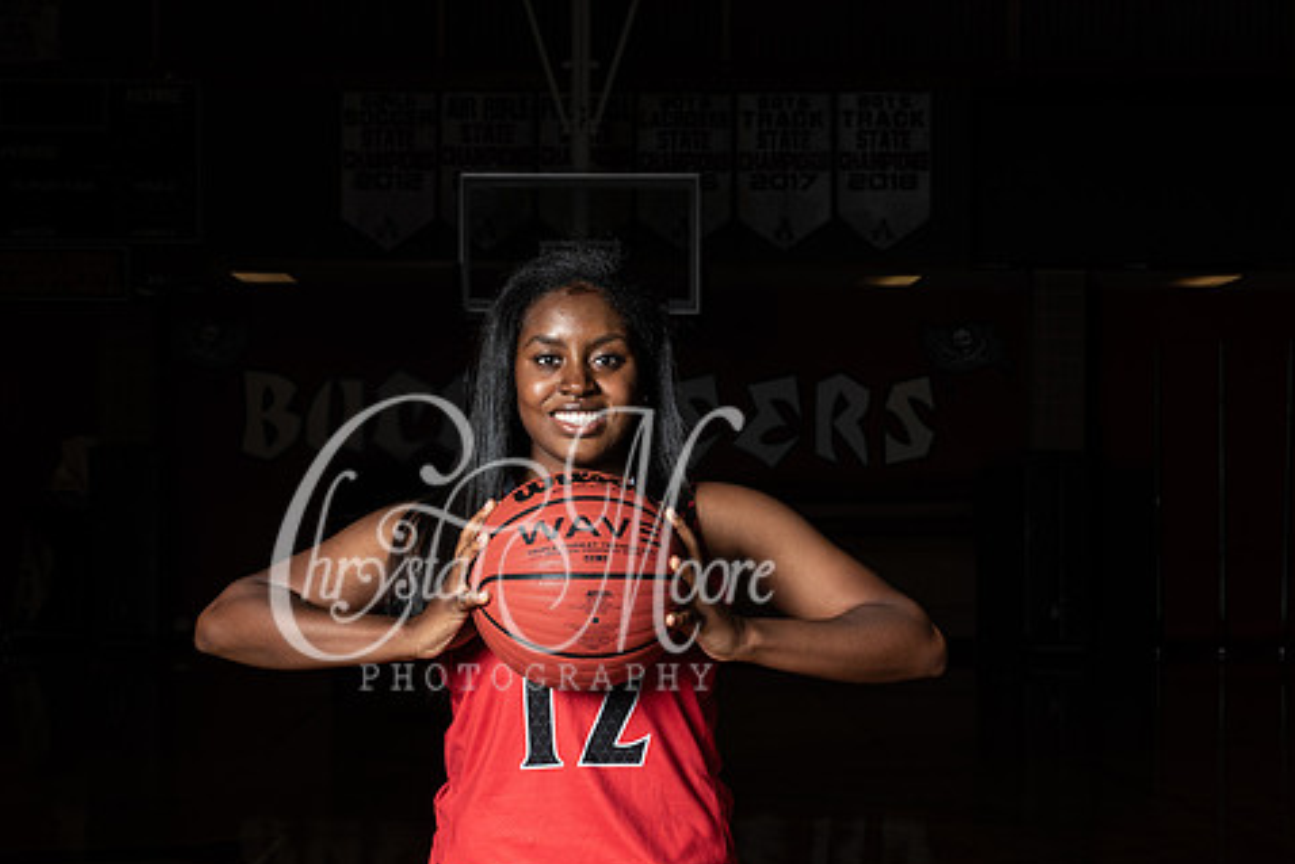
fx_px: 3058
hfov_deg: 23.9
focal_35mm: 85
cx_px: 566
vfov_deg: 16.1
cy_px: 516
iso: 320
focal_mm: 70
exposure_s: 1/200
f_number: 14
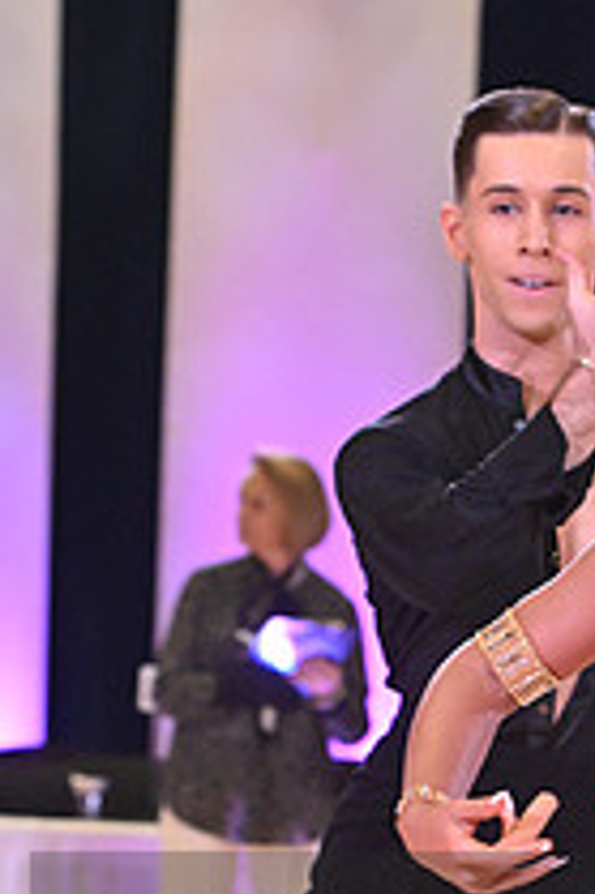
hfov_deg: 4.8
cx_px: 623
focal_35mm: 283
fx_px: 7027
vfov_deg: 7.2
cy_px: 997
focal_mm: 102
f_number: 6.3
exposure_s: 1/400
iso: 4000
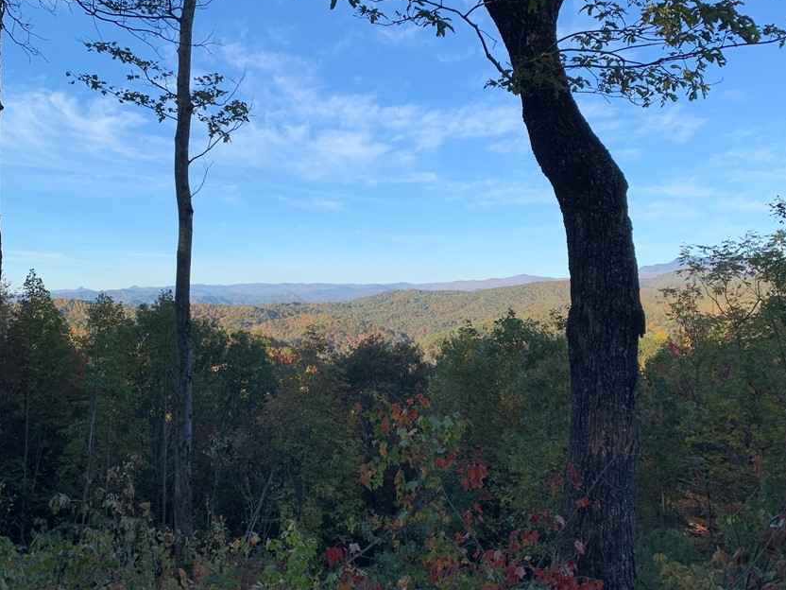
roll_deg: +0.2
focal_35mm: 32
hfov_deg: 56.7
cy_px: 273
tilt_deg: +0.7
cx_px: 347
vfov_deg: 44.1
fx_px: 727
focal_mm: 4.25
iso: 25
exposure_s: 1/1387
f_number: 1.8
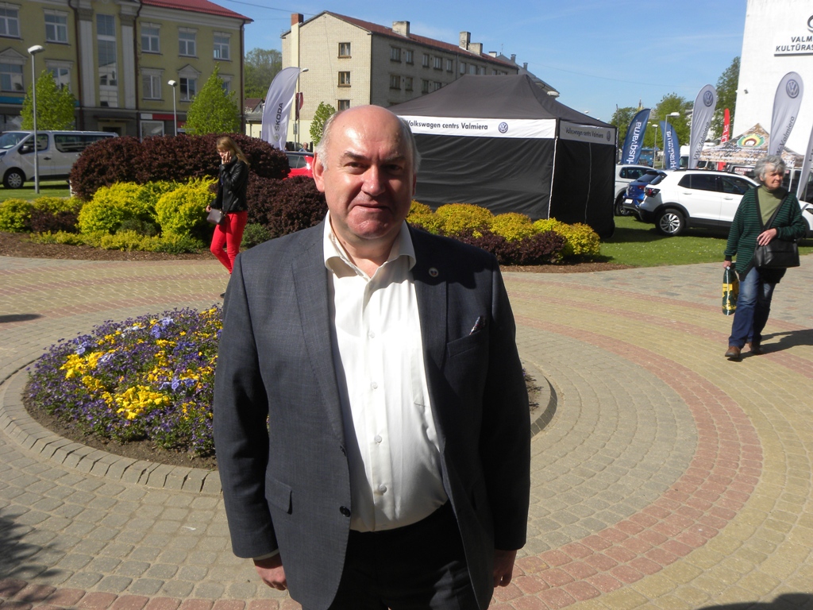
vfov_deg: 42.9
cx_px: 406
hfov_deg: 55.4
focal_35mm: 33
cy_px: 305
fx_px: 775
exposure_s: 1/333
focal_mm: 5.9
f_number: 5.6
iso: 64
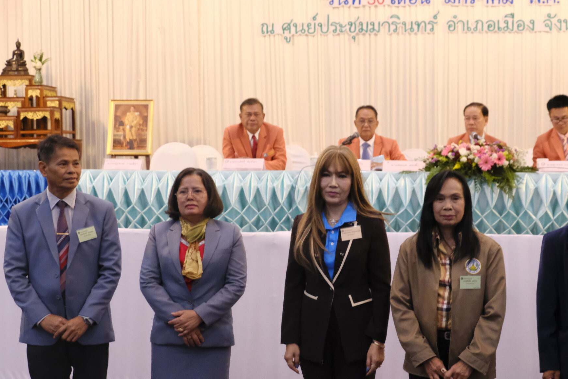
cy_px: 239
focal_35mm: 62
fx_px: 978
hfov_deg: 32.2
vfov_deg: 21.9
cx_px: 361
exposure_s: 1/110
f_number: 4.2
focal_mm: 27.9
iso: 6400
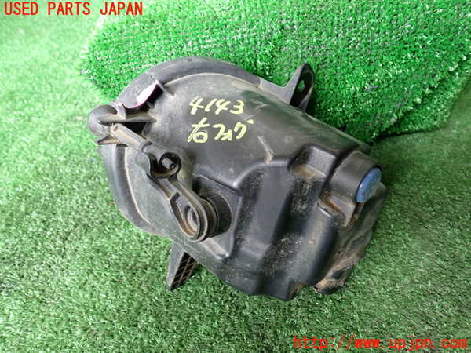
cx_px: 236
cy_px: 176
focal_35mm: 30
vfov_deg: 46.8
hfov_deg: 60.0
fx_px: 408
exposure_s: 1/60
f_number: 2.3
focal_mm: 5.4
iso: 200
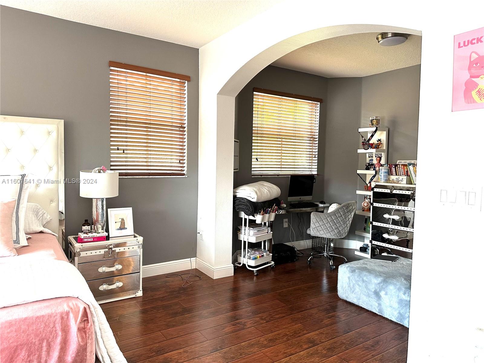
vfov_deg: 56.8
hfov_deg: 71.6
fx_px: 336
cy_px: 182
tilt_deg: -2.8
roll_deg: -1.8
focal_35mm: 24
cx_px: 242
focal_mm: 6.86
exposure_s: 1/120
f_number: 1.78
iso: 200
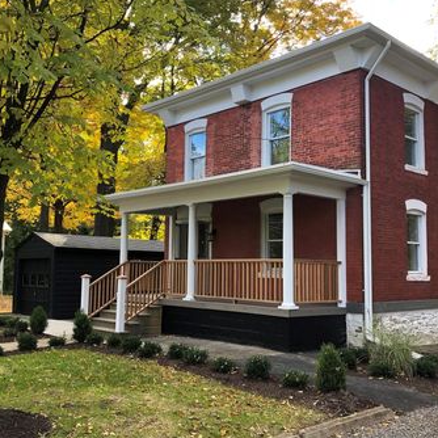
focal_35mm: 37
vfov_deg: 44.9
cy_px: 222
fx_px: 530
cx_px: 212
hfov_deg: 44.9
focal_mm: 4
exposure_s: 1/129
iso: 20
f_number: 1.8
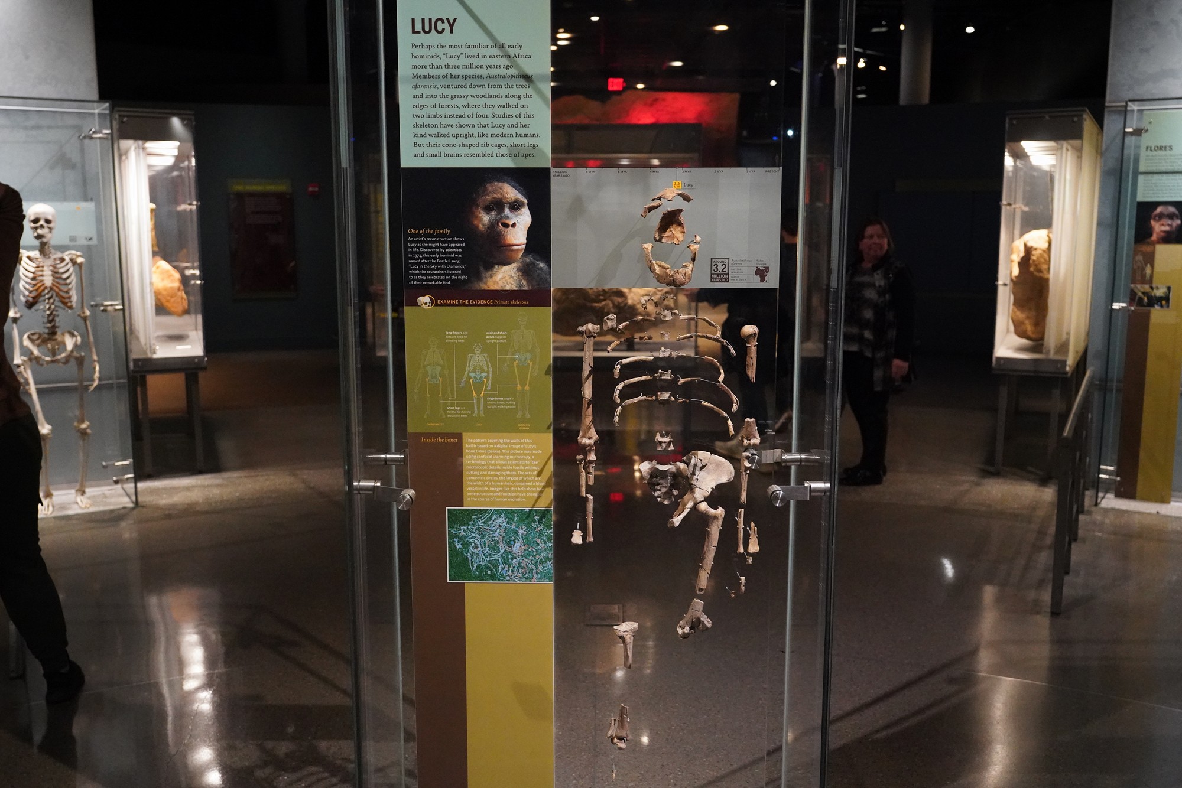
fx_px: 985
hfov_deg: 61.9
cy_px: 394
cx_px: 591
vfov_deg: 43.6
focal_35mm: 30
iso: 10000
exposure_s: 1/80
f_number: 4
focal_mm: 30
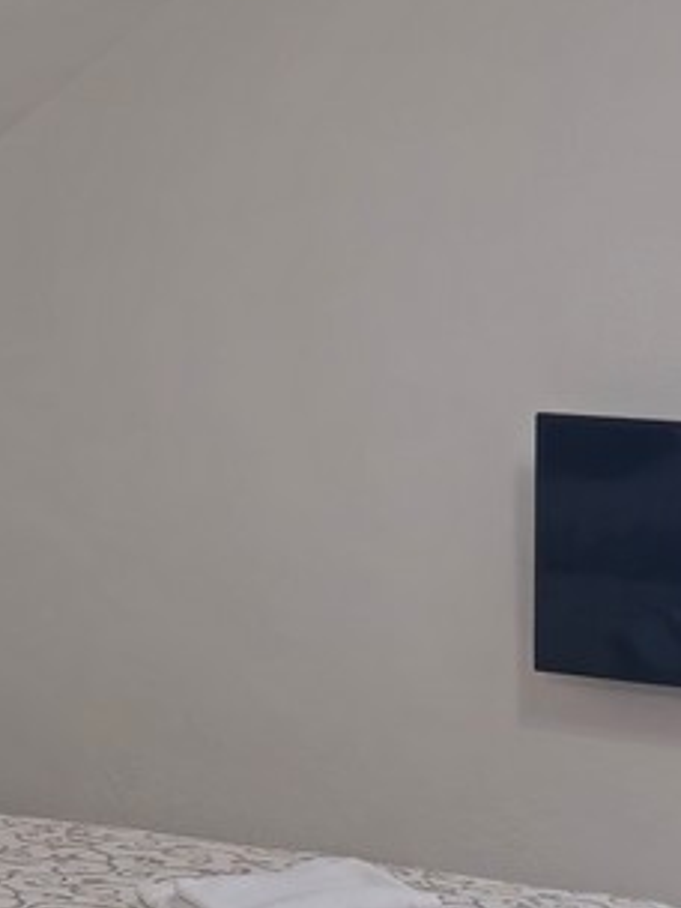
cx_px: 251
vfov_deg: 16.3
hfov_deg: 12.2
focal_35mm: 121
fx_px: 3174
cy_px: 556
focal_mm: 6.3
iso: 500
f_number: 1.7
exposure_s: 1/100
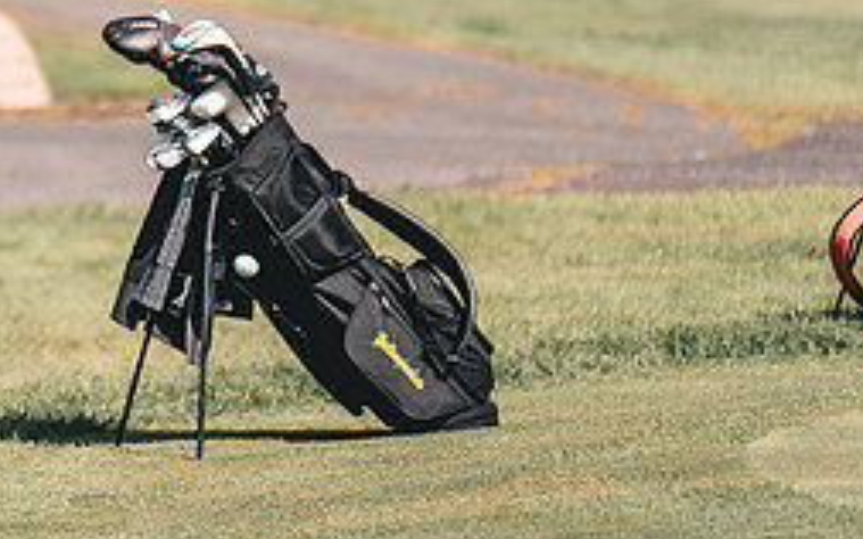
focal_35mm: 396
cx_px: -245
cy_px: 128
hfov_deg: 5.3
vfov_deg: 3.3
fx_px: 9312
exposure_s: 1/2000
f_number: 2.8
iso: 100
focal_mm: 150
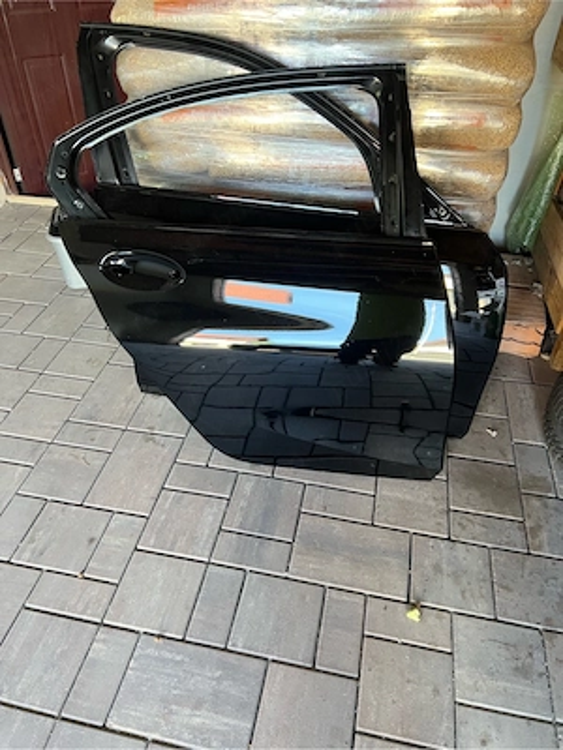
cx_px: 282
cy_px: 375
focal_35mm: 26
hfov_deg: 53.1
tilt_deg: -40.0
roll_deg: +0.1
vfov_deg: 67.3
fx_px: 564
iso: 160
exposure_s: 1/60
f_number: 1.5
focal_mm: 5.7
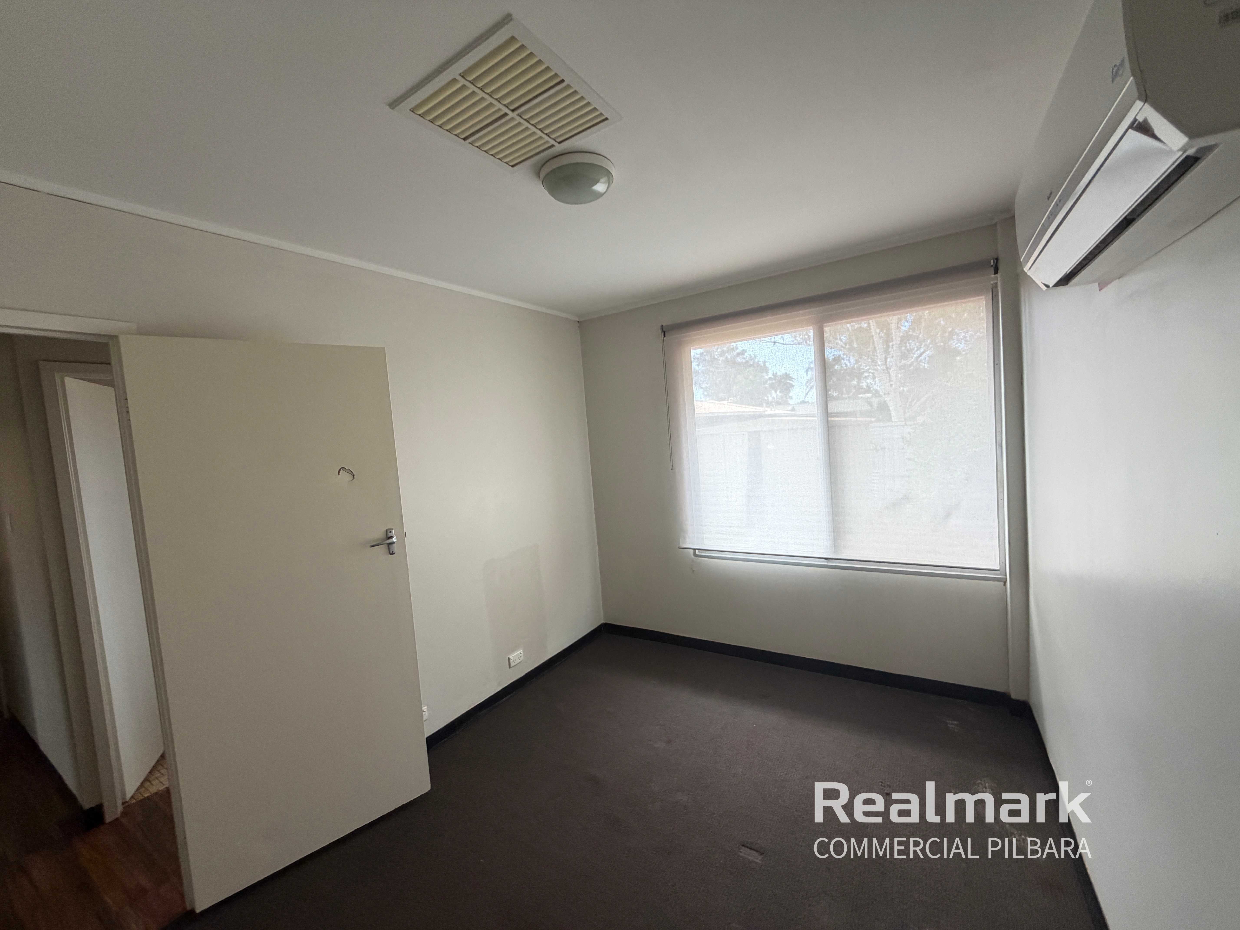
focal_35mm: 14
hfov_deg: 102.1
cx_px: 620
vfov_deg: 85.7
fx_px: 502
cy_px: 465
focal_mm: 2.22
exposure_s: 1/121
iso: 250
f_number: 2.2
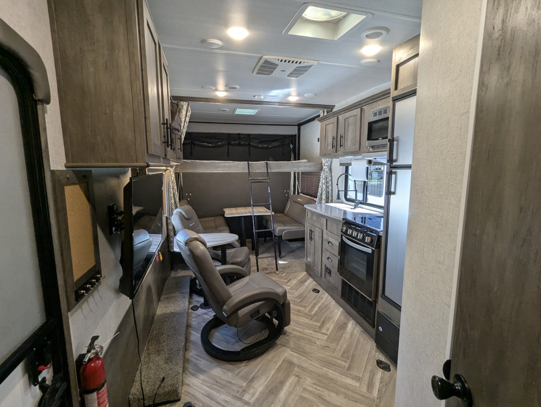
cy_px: 204
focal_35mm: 16
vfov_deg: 78.2
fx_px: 250
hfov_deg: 94.4
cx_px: 270
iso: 142
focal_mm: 2.35
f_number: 2.2
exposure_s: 1/46.3
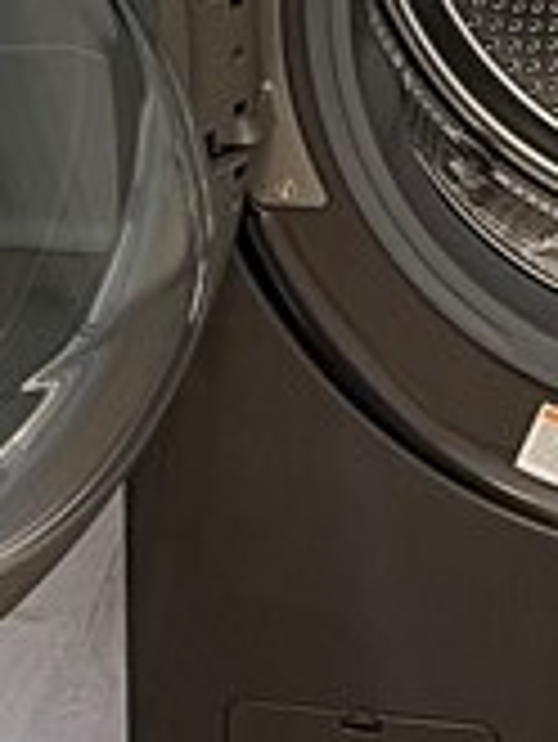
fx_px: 3456
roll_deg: -0.2
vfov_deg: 10.9
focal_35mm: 161
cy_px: -863
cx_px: 248
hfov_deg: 9.2
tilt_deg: -8.8
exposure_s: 1/60
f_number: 1.6
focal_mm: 5.1
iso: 100
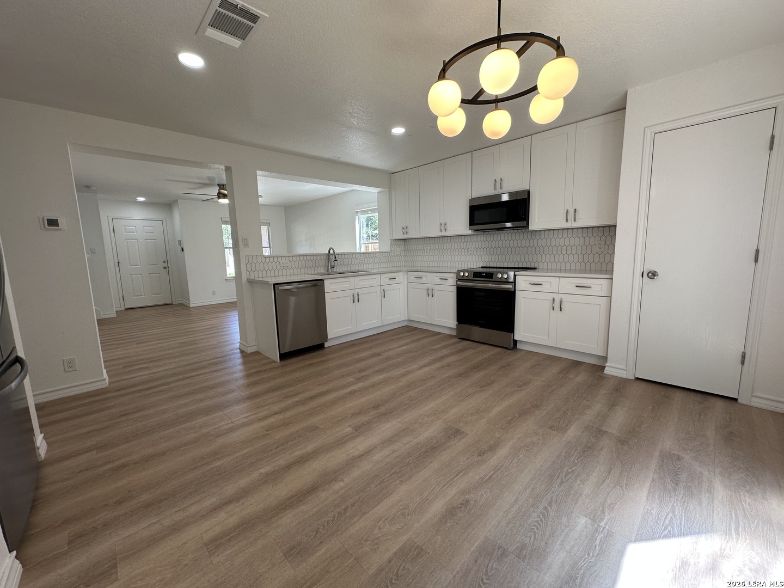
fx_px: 317
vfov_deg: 85.7
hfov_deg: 102.1
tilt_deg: -7.4
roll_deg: +1.0
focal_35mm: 14
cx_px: 392
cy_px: 294
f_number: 2.2
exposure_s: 1/120
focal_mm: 2.22
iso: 80
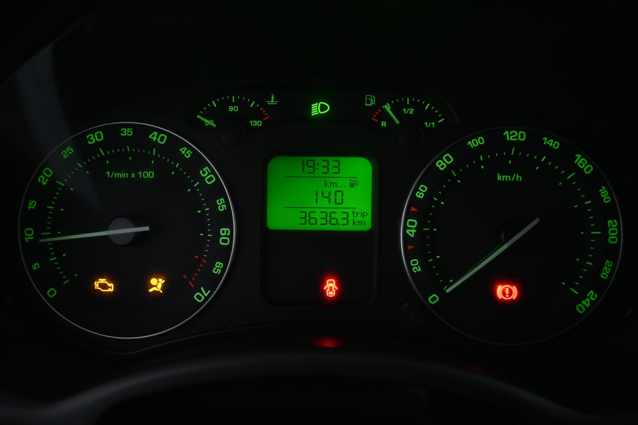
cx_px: 319
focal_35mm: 32
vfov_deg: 41.7
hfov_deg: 59.5
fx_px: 558
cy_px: 212
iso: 1600
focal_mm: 21
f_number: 4
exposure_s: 1/30
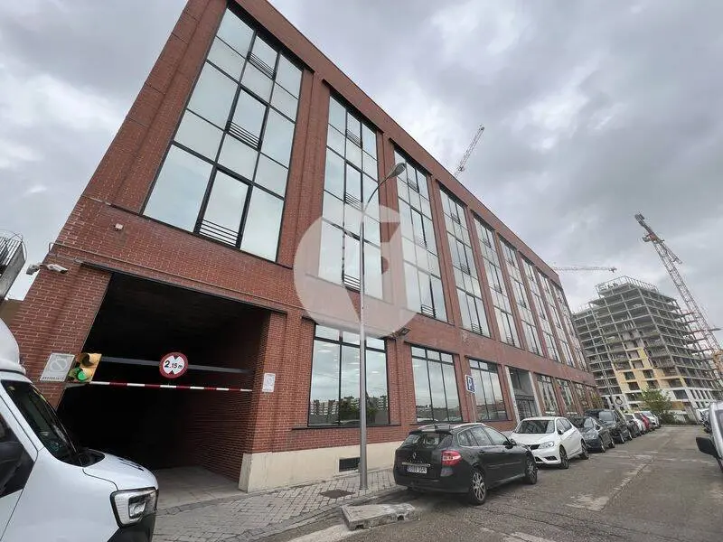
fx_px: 272
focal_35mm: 13
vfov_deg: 89.9
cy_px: 271
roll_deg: +0.0
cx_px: 362
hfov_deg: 106.2
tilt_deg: +27.1
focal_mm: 1.57
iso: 32
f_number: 1.8
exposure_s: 1/528
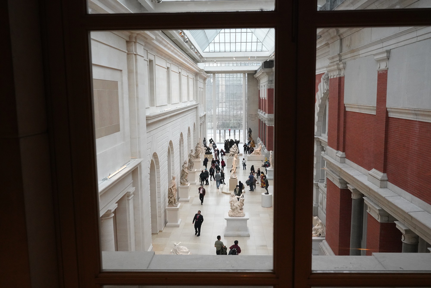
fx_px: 383
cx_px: 216
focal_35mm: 32
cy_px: 144
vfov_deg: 41.1
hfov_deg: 58.7
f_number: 10
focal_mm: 32
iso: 6400
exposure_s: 1/100
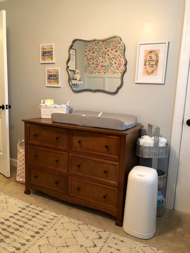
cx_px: 95
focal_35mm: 28
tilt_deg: -10.2
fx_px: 205
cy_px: 126
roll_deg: -2.8
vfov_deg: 63.4
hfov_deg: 49.7
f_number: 1.8
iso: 100
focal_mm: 3.99
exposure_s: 1/13
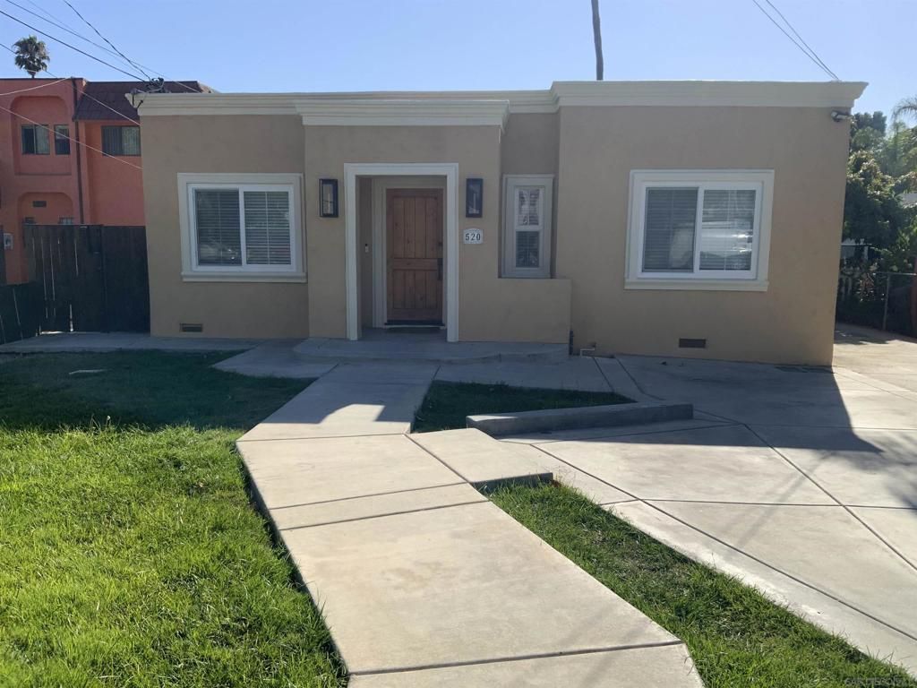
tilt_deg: -8.0
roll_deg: -1.1
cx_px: 458
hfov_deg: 61.7
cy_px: 344
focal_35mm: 29
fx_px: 768
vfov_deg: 48.2
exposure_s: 1/2227
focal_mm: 3
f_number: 1.8
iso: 16
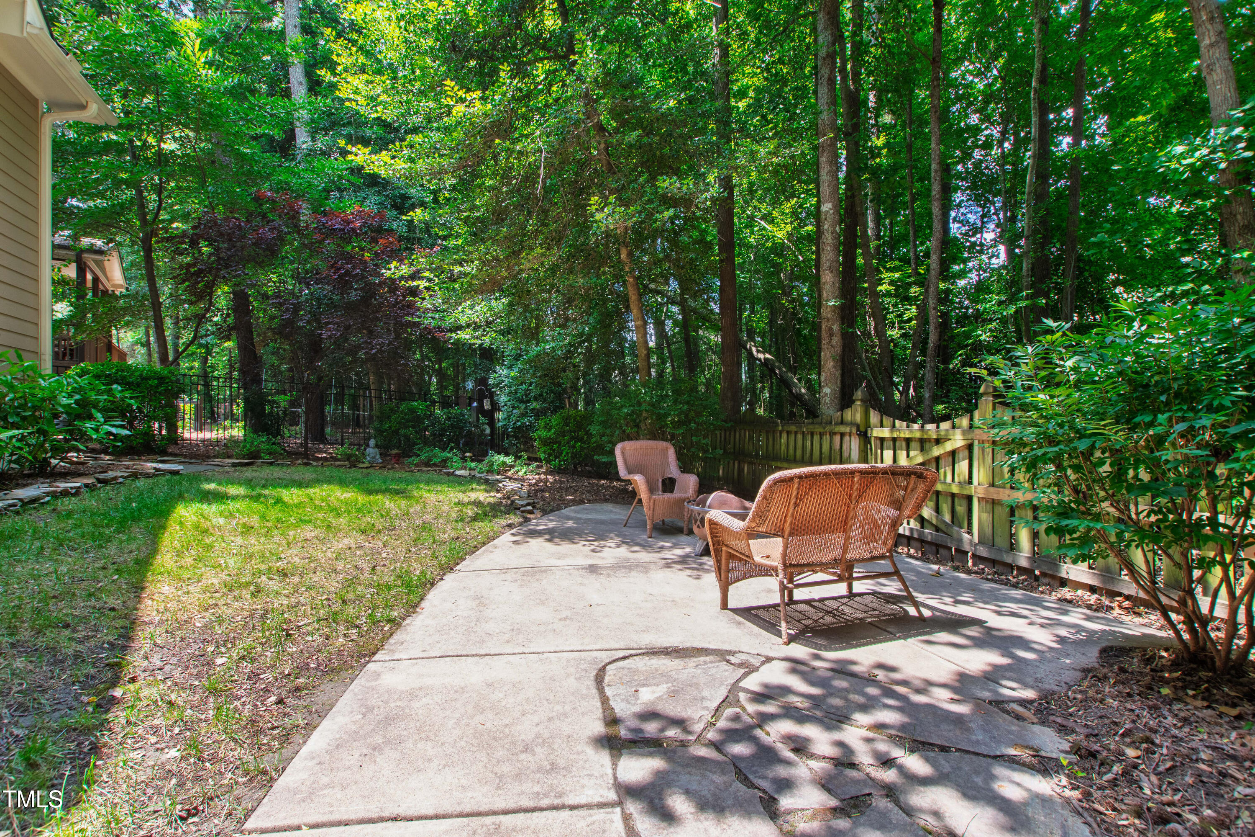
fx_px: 523
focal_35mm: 15
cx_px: 628
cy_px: 418
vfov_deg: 77.3
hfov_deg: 100.4
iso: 200
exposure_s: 1/60
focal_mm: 10
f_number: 9
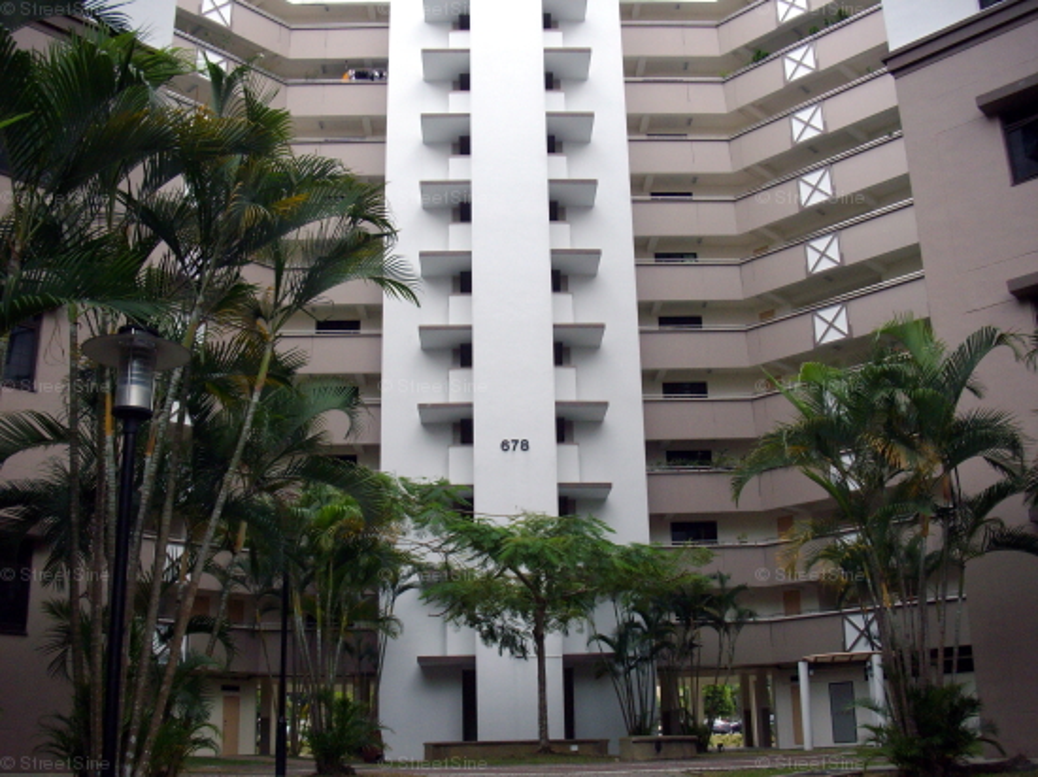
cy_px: 388
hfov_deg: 50.2
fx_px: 1109
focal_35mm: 37
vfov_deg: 38.6
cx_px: 519
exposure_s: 1/100
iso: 160
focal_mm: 6.2
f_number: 2.8
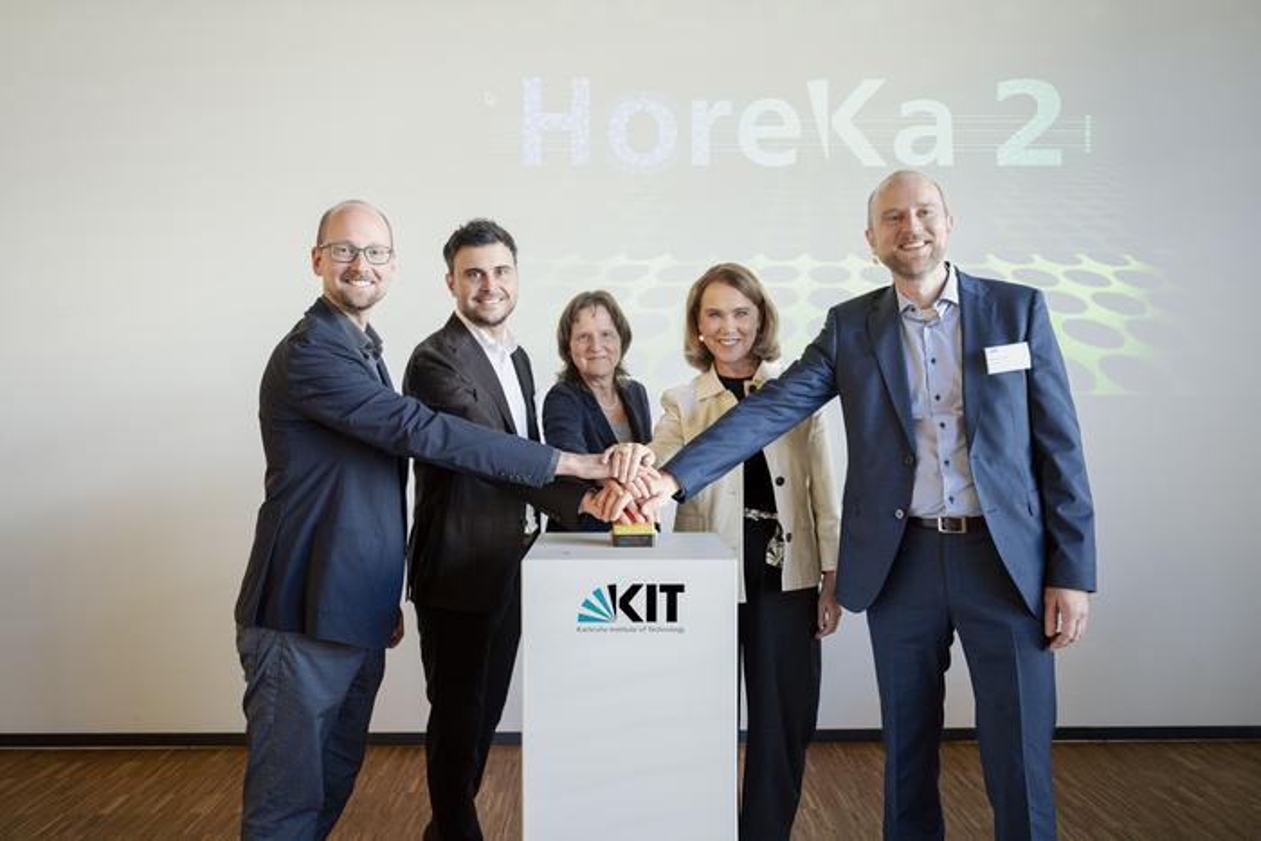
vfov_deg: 47.2
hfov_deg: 66.4
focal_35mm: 28
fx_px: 963
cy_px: 420
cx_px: 630
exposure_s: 1/160
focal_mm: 27.5
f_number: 3.5
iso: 1250
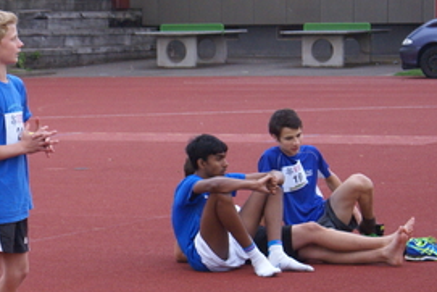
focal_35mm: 209
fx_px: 2538
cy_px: 127
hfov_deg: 9.8
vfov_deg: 6.6
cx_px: 39
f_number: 5.6
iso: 800
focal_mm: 70
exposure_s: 1/80
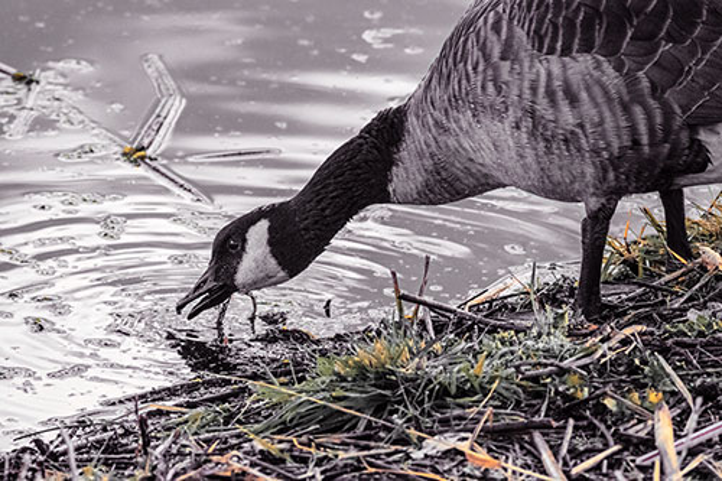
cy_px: 240
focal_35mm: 440
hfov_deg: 4.7
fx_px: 8821
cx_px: 361
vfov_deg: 3.1
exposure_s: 1/1600
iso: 5000
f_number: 11
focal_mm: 440
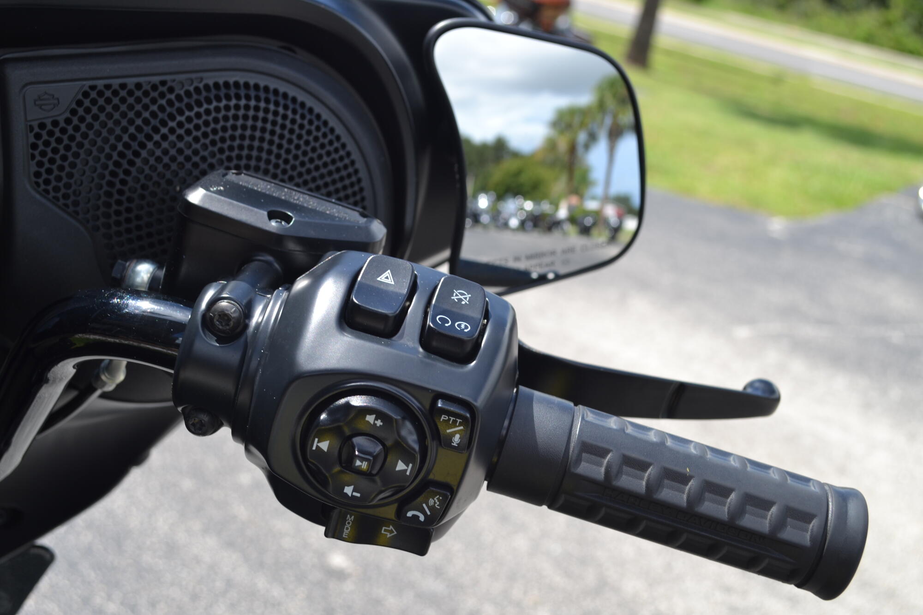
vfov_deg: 28.1
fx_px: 1230
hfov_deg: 41.1
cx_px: 462
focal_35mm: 48
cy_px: 308
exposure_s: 1/160
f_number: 6.3
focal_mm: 32
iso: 100
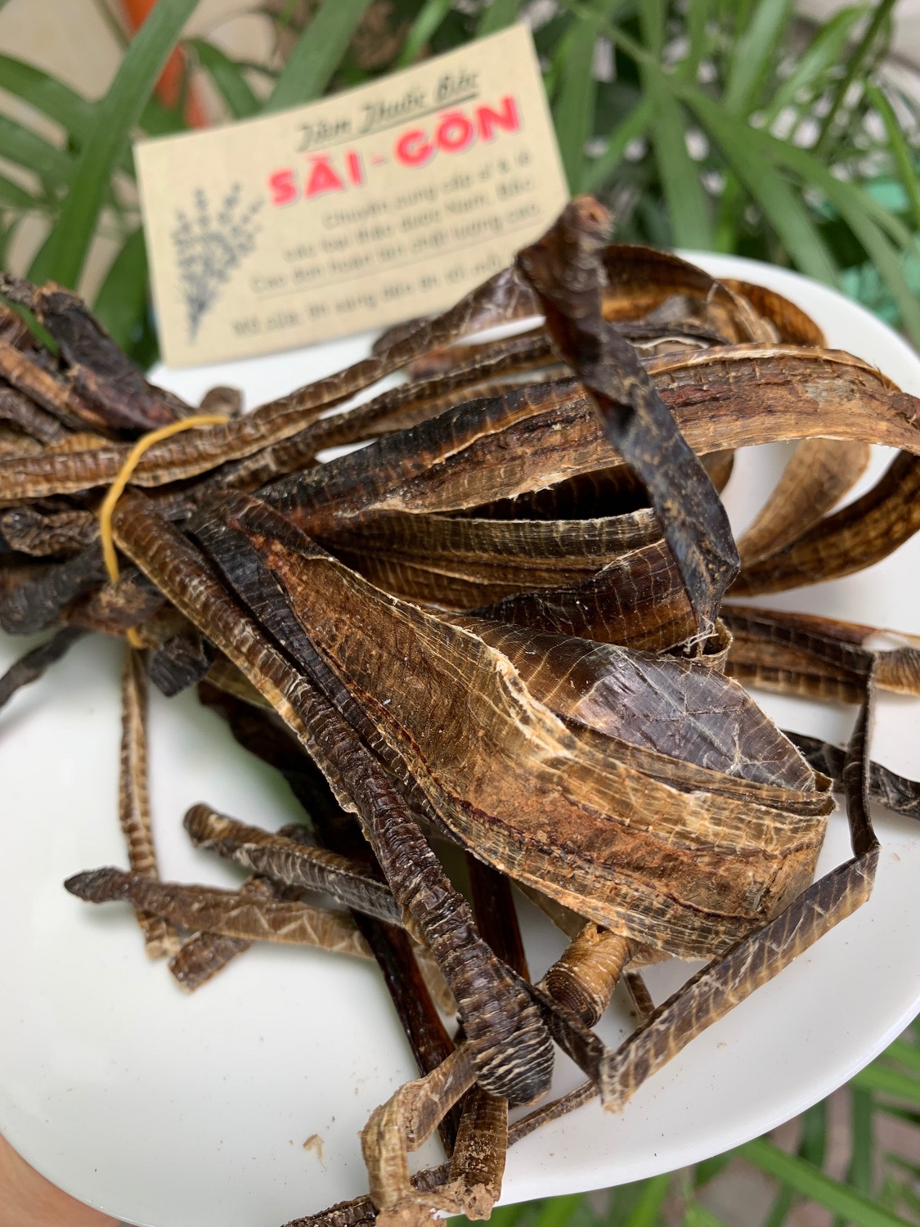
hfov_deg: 53.1
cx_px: 460
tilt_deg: -53.8
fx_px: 921
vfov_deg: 67.3
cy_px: 614
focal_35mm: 26
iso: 25
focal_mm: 4.25
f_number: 1.8
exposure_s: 1/152
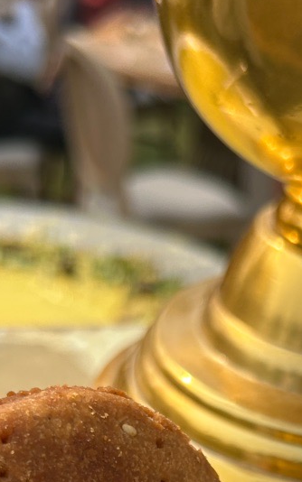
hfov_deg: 19.7
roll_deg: -2.1
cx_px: 184
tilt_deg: -37.2
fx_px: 869
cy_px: 536
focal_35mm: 66
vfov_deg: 28.2
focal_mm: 5.7
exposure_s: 1/2994
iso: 50
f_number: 1.5
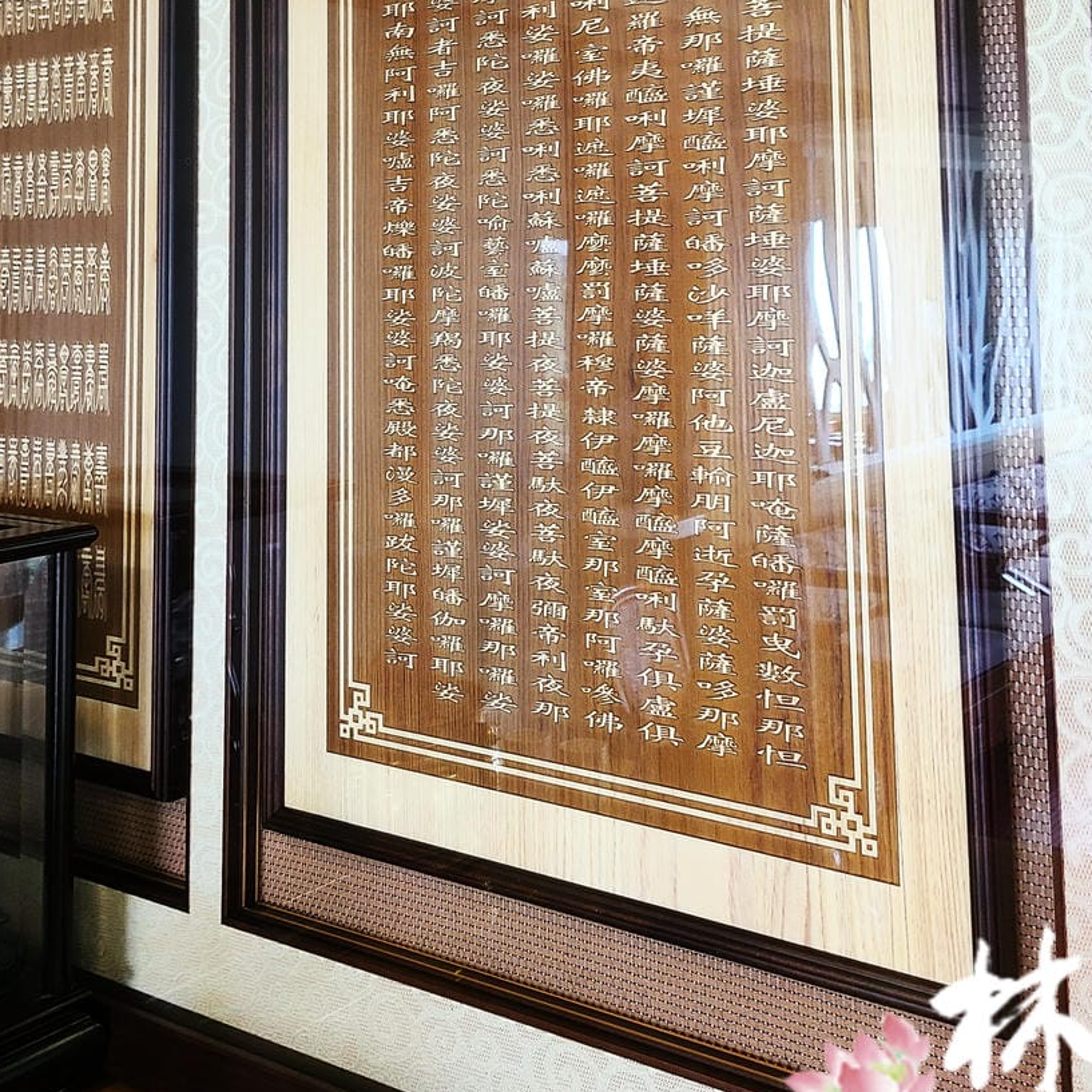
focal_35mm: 45
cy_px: 115
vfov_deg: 35.4
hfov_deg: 37.5
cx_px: 595
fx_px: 1606
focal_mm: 5.4
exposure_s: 1/59
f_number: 1.8
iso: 160
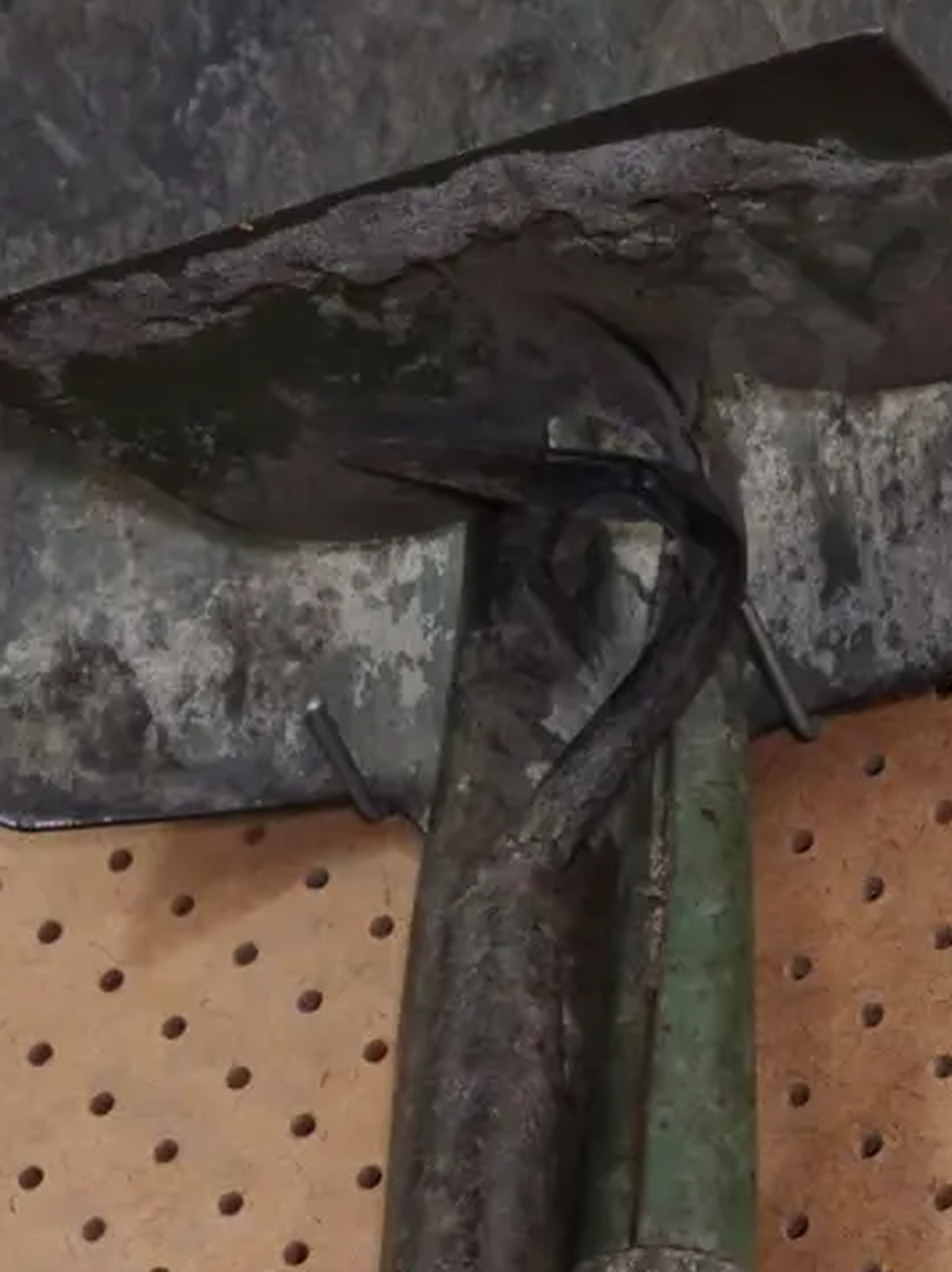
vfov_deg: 9.8
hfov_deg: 7.3
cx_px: 552
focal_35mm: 202
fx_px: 7417
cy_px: 661
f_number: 5.6
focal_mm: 47
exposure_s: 1/200
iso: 3200
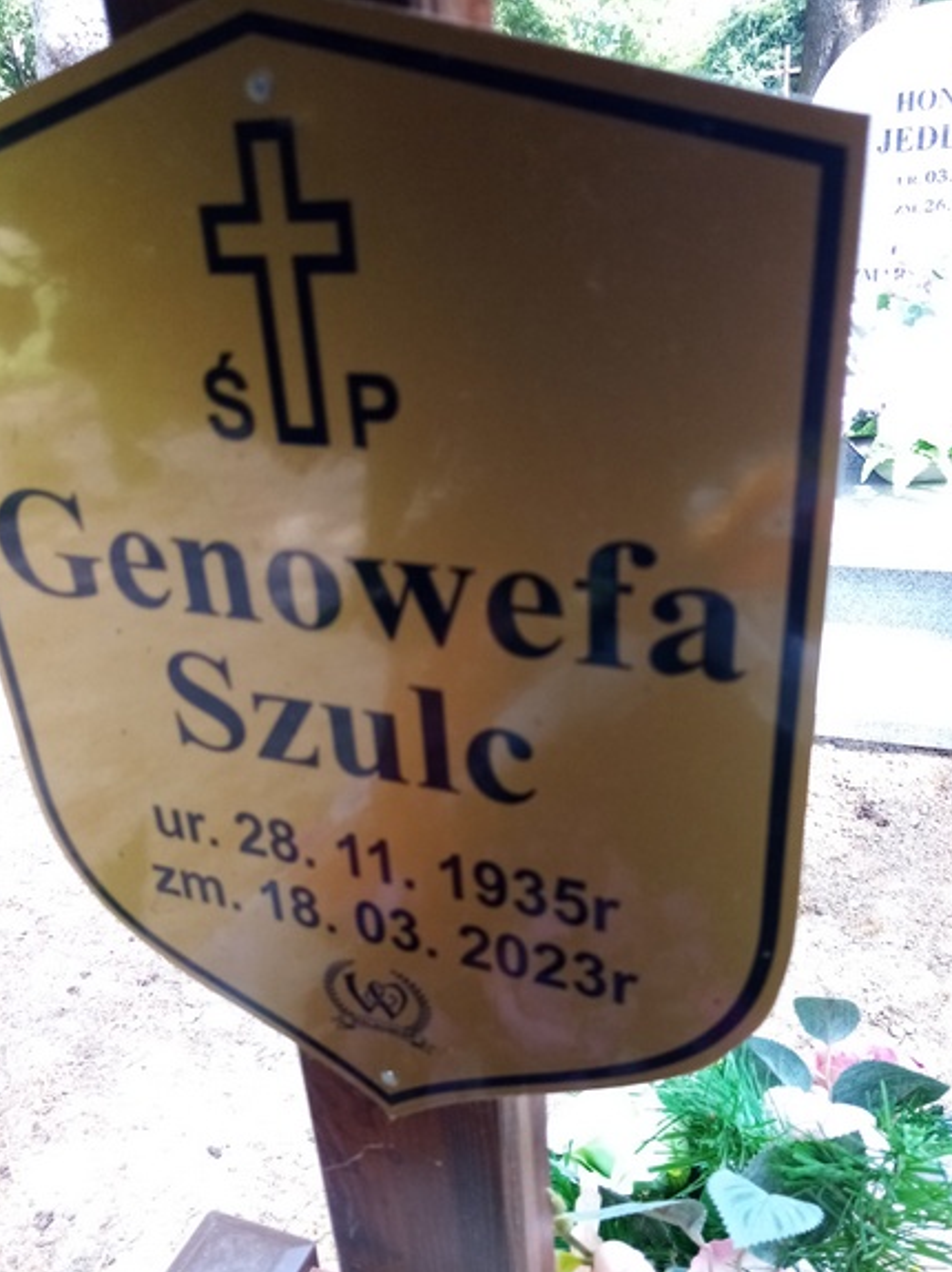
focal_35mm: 29
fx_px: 1064
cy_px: 707
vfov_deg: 61.5
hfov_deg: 48.2
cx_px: 489
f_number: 1.8
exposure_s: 1/100
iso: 112
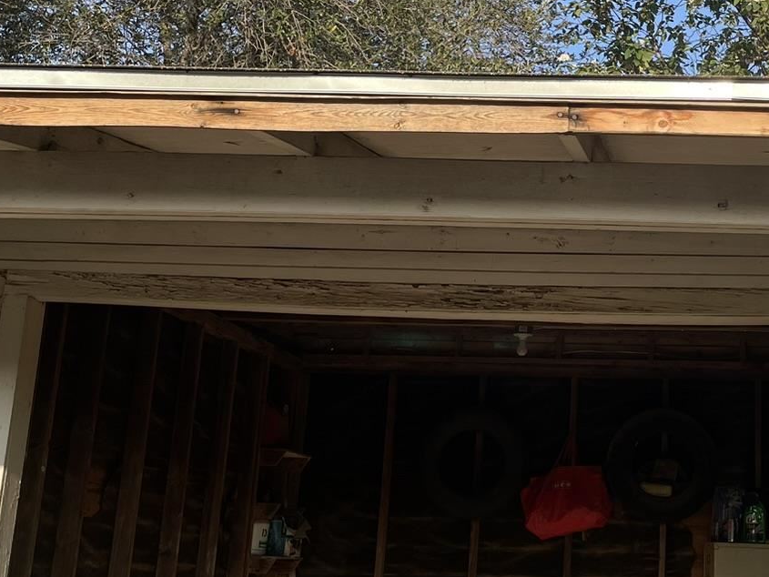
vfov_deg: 23.2
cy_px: 226
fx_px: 1400
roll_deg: -1.5
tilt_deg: +14.9
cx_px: 616
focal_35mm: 63
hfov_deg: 30.0
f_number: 1.6
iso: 32
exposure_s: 1/1667
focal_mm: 4.2
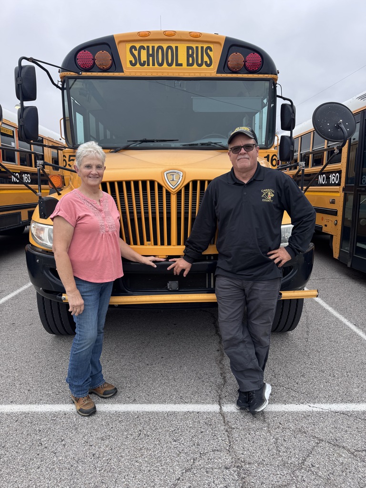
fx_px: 338
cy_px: 244
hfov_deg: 56.8
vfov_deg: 71.6
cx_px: 183
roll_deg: -0.4
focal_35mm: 24
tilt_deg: -9.5
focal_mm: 6.76
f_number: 1.78
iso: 80
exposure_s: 1/484
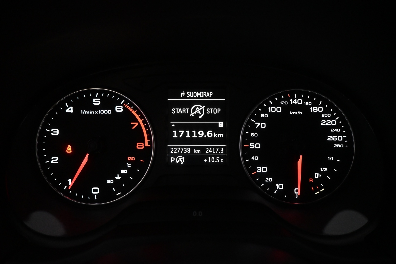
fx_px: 264
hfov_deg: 73.7
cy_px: 132
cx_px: 198
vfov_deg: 53.1
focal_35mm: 24
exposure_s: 1/125
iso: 2800
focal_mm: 16
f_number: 3.5
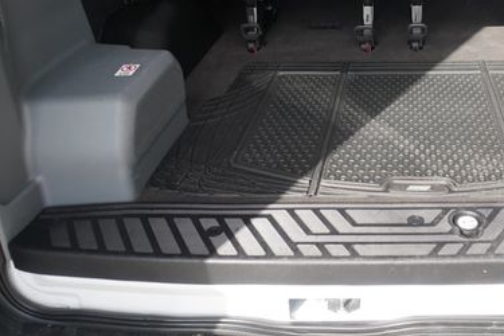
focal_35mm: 41
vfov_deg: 31.8
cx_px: 386
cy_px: 69
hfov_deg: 45.5
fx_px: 574
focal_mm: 16
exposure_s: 1/100
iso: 100
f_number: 5.6
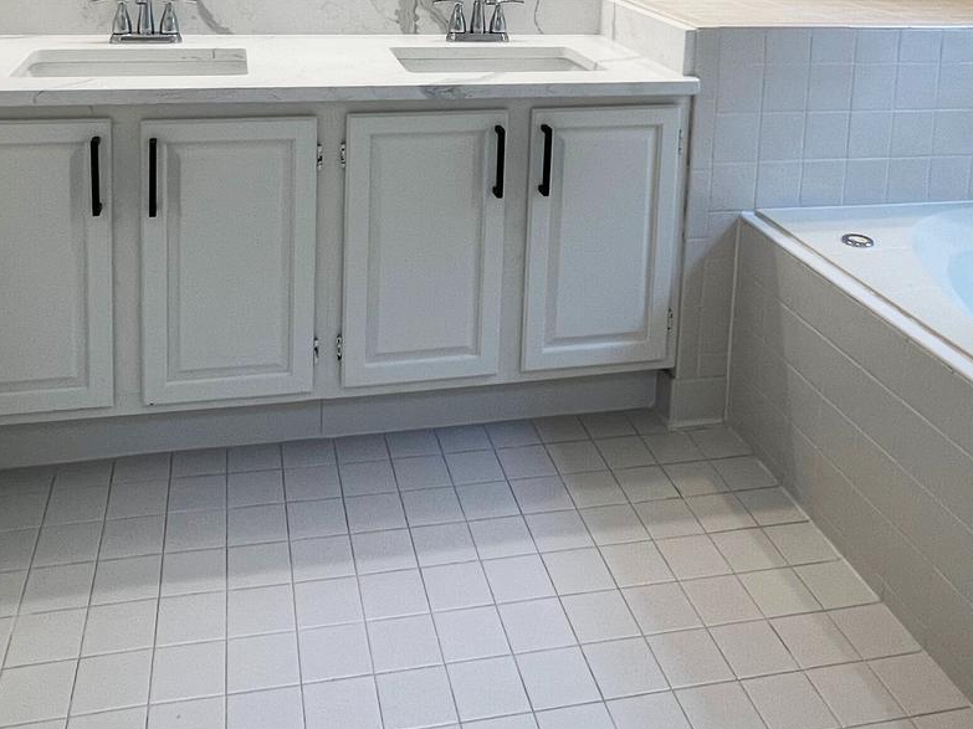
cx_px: 465
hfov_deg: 53.9
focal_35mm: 34
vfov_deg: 36.9
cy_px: -21
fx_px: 956
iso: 100
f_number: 1.8
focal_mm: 1.57
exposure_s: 1/120
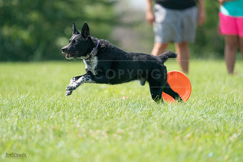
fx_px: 3274
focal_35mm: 485
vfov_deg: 2.8
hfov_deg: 4.3
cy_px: 81
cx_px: 122
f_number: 6.3
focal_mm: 485
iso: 2000
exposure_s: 1/4000
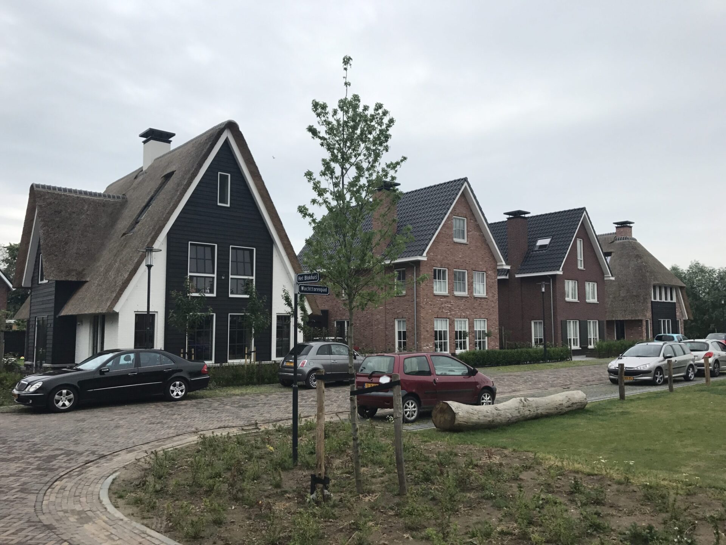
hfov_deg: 63.4
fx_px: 587
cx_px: 363
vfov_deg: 49.7
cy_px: 272
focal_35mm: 28
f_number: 1.8
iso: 20
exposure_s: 1/967
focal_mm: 3.99
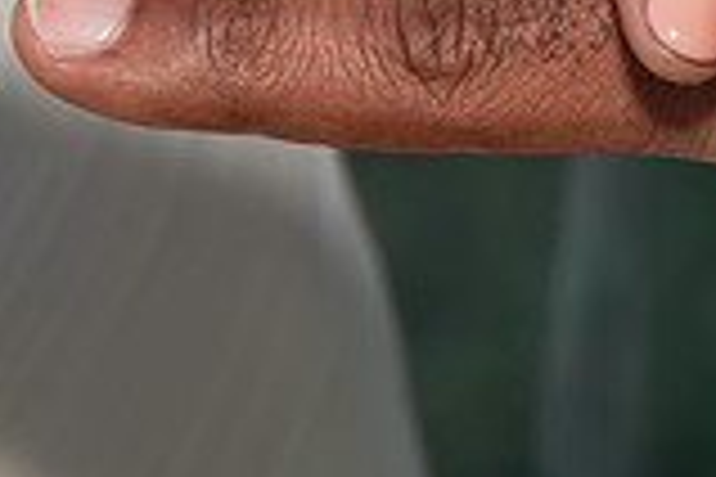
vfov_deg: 2.5
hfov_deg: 3.7
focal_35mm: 559
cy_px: -306
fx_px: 11117
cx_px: 1038
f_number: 7.1
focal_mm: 80
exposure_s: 1/250
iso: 400
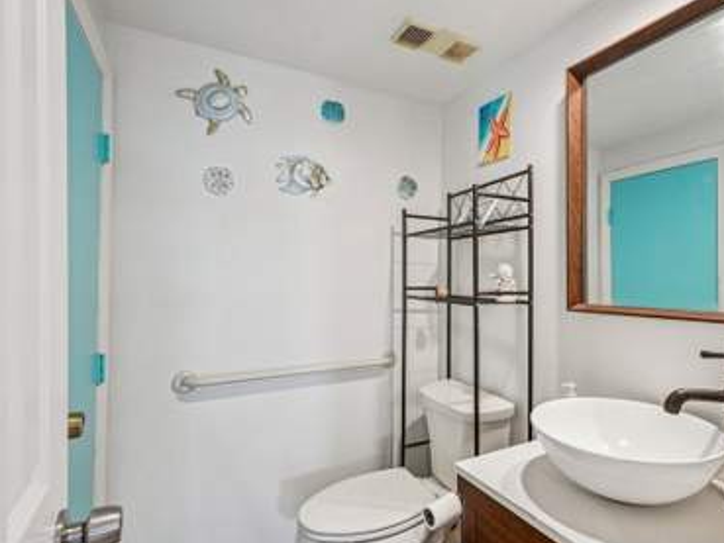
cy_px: 275
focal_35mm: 20
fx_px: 418
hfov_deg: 80.7
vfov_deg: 66.0
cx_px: 436
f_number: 8
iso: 400
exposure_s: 1/10
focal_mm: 16
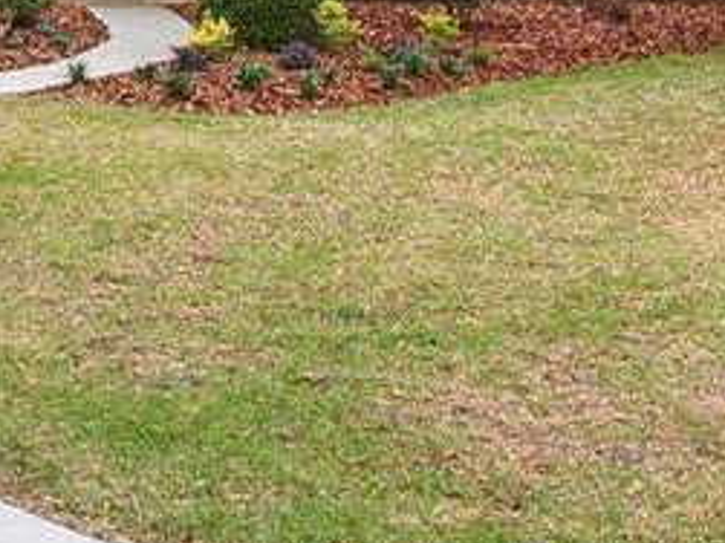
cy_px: -61
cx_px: -98
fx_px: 3203
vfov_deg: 9.6
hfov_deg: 12.7
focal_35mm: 153
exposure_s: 1/180
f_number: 1.8
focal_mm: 8.67
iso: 110
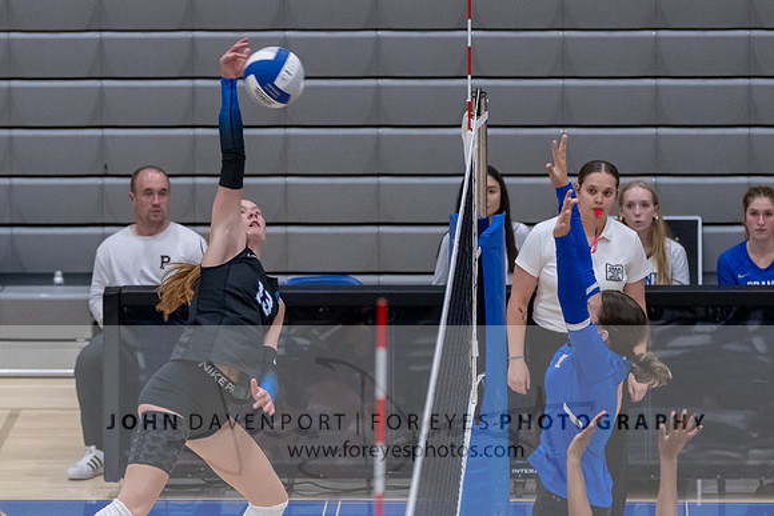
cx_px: 293
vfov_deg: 5.1
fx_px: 5761
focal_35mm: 268
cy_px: 475
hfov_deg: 7.7
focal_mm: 135
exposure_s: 1/1000
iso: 5600
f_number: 3.2
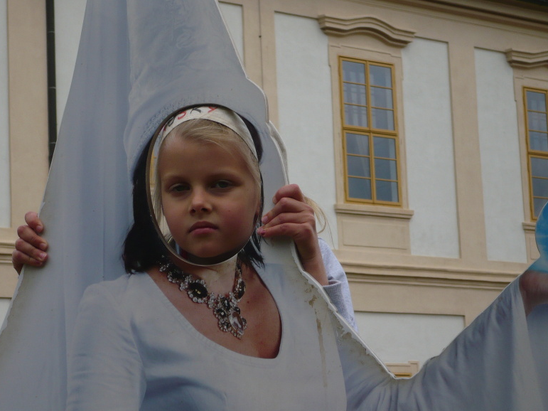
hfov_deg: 18.0
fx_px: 1725
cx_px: 274
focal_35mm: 109
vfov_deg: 13.6
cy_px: 209
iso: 100
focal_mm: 17.4
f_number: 5
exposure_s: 1/640
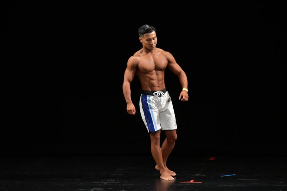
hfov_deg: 6.5
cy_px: 96
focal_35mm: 315
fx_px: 2510
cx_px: 144
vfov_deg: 4.4
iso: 3200
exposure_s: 1/400
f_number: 5.6
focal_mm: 210
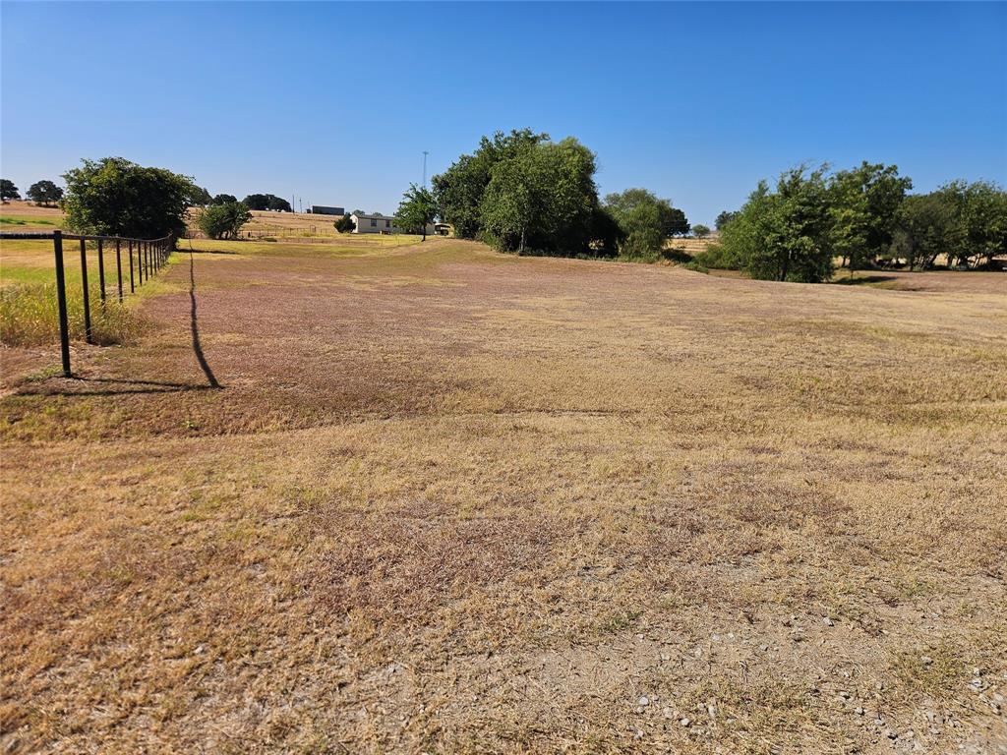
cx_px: 504
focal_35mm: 23
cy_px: 378
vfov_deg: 58.9
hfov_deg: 73.9
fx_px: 669
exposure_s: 1/2797
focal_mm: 5.4
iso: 25
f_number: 1.8
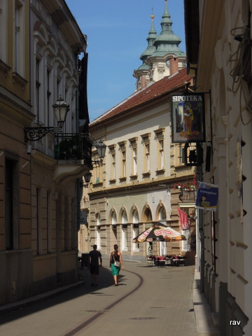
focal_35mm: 100
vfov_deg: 19.6
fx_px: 971
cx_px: 126
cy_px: 168
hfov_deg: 14.8
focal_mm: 17.9
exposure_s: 1/1000
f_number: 5.5
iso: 160
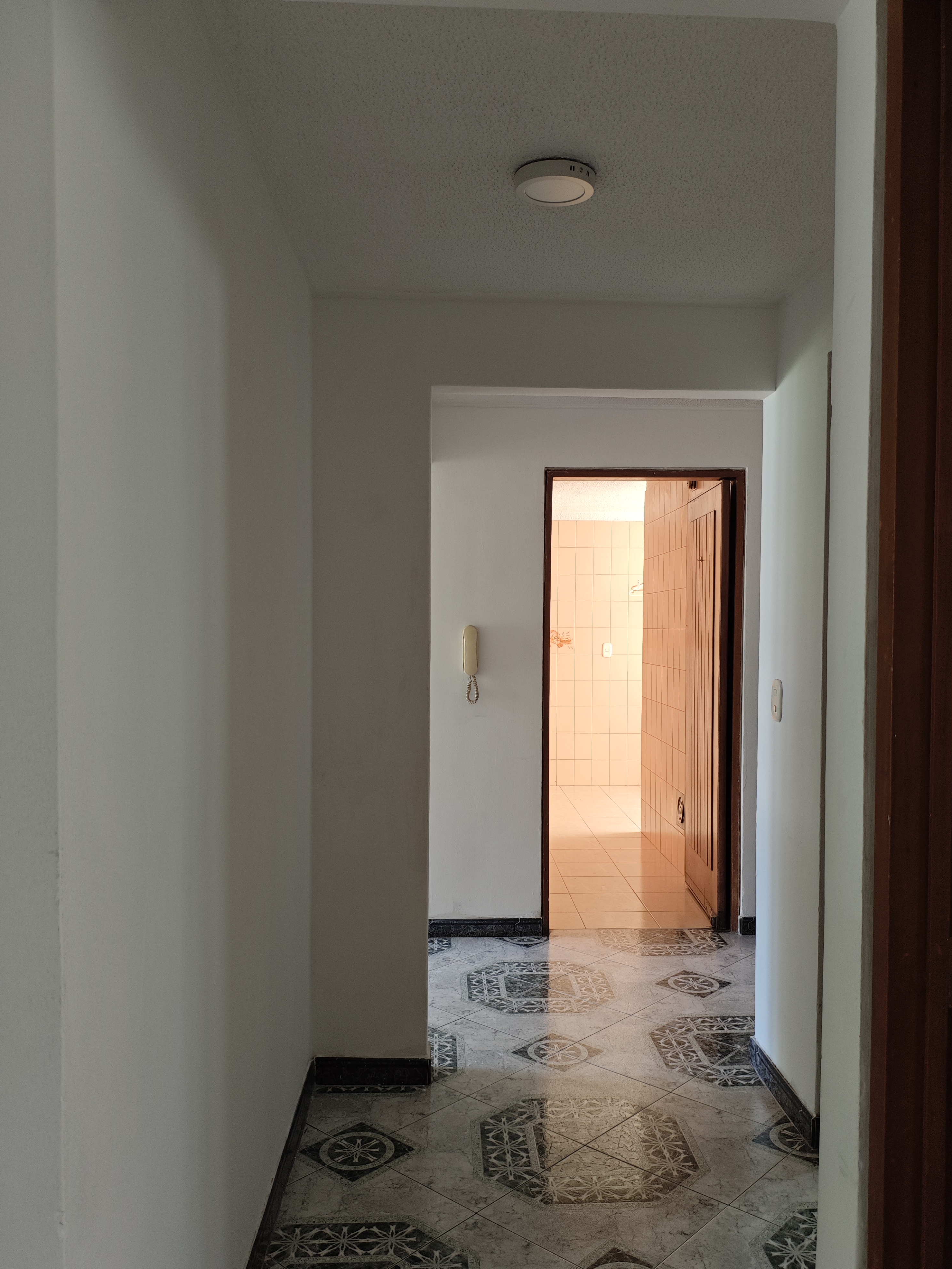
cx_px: 493
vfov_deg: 65.3
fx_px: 990
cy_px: 651
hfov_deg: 51.3
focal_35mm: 27
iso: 125
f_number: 1.59
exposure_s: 1/60
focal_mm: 4.94
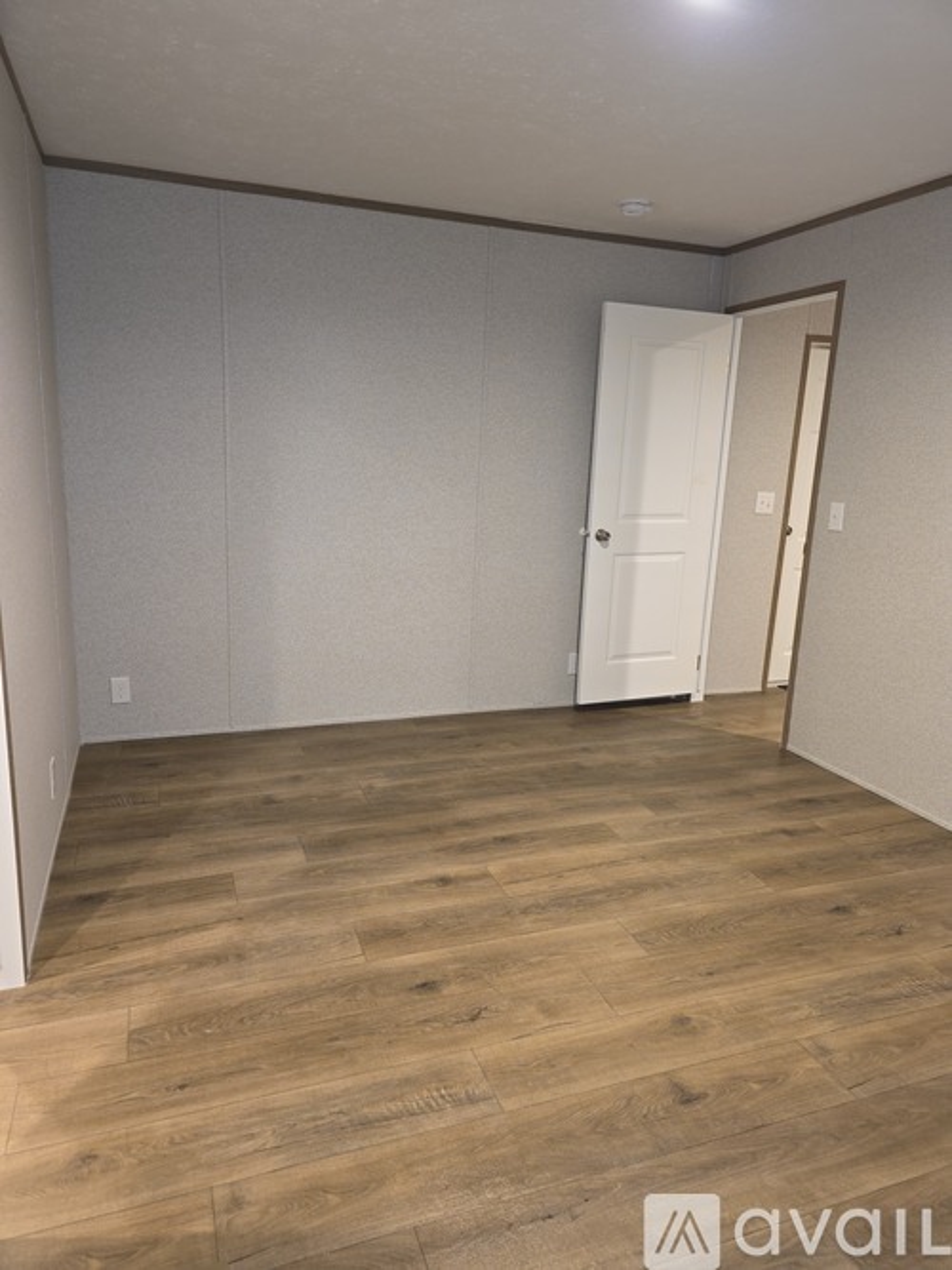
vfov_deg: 73.9
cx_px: 476
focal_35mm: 23
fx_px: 844
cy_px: 635
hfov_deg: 58.9
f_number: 1.7
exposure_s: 1/20
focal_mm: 6.3
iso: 125
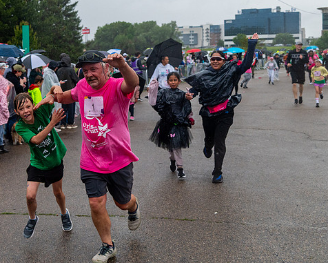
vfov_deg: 27.4
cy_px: 79
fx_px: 534
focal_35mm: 55
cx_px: 70
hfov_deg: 33.2
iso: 1600
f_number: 4
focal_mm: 34
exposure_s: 1/3200
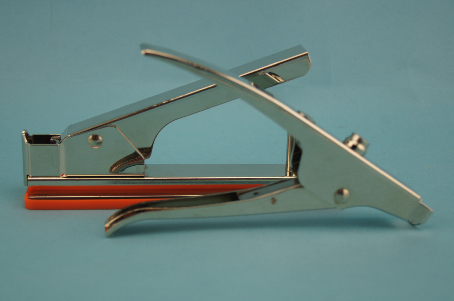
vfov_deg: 19.8
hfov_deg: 29.5
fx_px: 863
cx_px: 230
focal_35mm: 69
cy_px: 149
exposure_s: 1/160
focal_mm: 45
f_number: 5.6
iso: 200
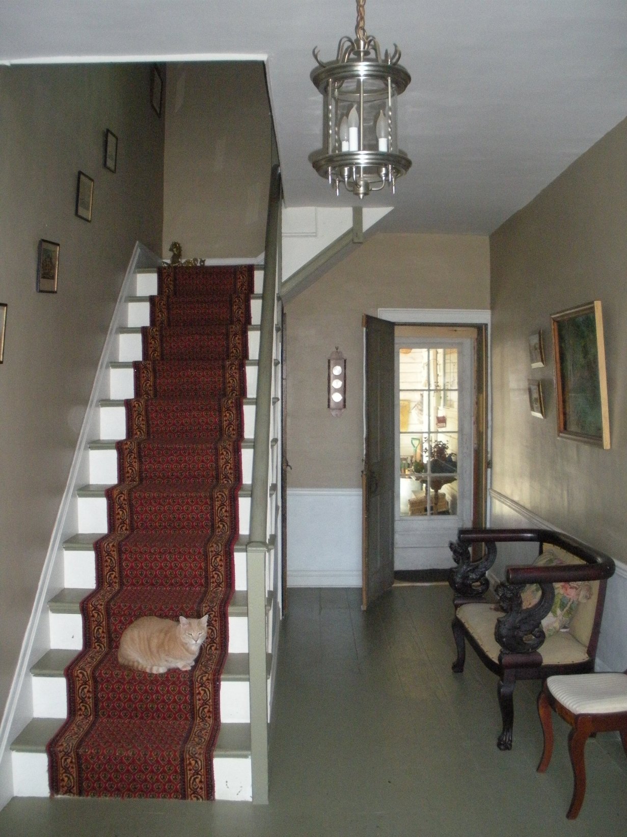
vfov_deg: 51.4
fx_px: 870
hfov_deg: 39.6
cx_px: 314
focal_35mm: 36
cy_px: 418
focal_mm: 6.3
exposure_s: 1/130
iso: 527
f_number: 3.5
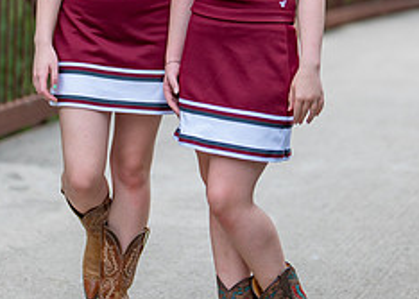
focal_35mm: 136
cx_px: 213
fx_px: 1618
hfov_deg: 14.8
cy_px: 44
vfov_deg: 10.5
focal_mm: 50
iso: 100
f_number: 1.2
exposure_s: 1/1250
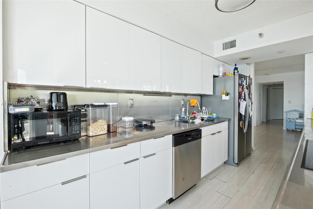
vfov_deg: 70.5
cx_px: 156
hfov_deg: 93.3
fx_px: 148
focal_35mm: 17
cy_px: 104
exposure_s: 1/15
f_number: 8
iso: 1100
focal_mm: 17
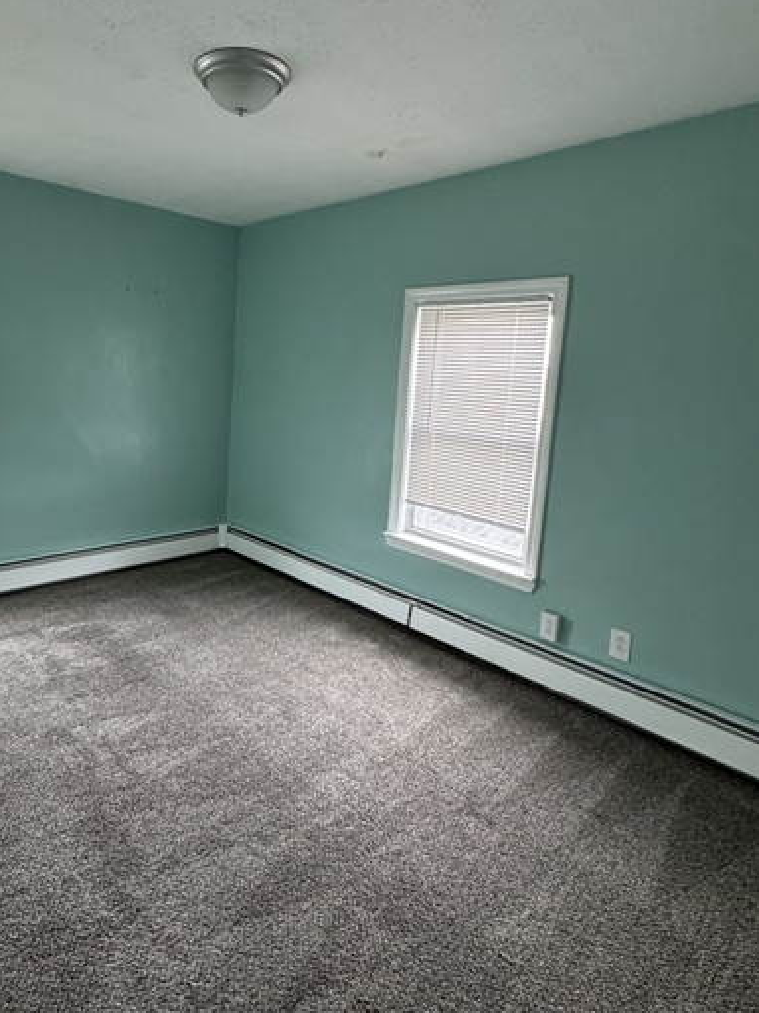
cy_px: 449
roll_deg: -2.8
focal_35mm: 21
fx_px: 614
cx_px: 279
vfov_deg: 78.7
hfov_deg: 62.5
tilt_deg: -7.3
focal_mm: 2.22
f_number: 2.2
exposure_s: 1/60
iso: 320
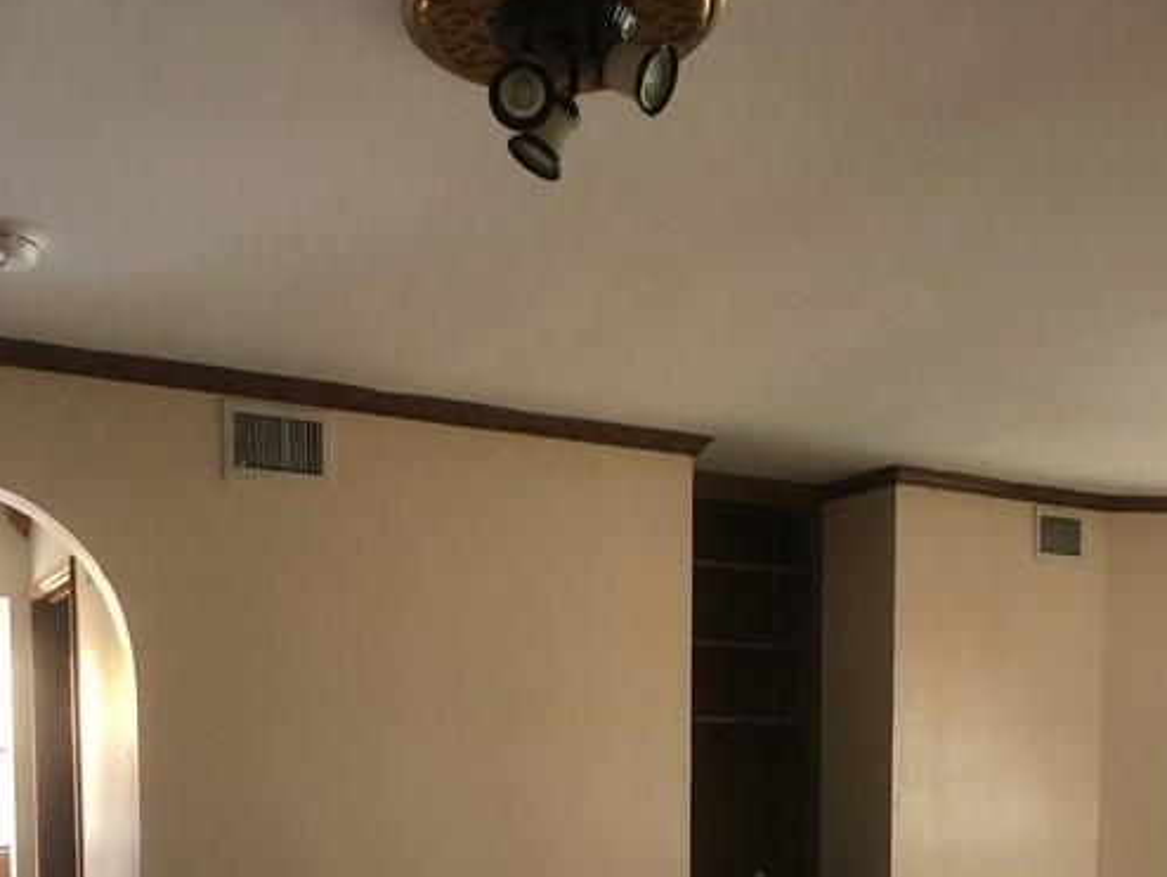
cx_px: 546
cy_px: 858
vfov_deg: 24.2
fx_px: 1956
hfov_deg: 33.2
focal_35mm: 58
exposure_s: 1/15
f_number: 1.8
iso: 50
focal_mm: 4
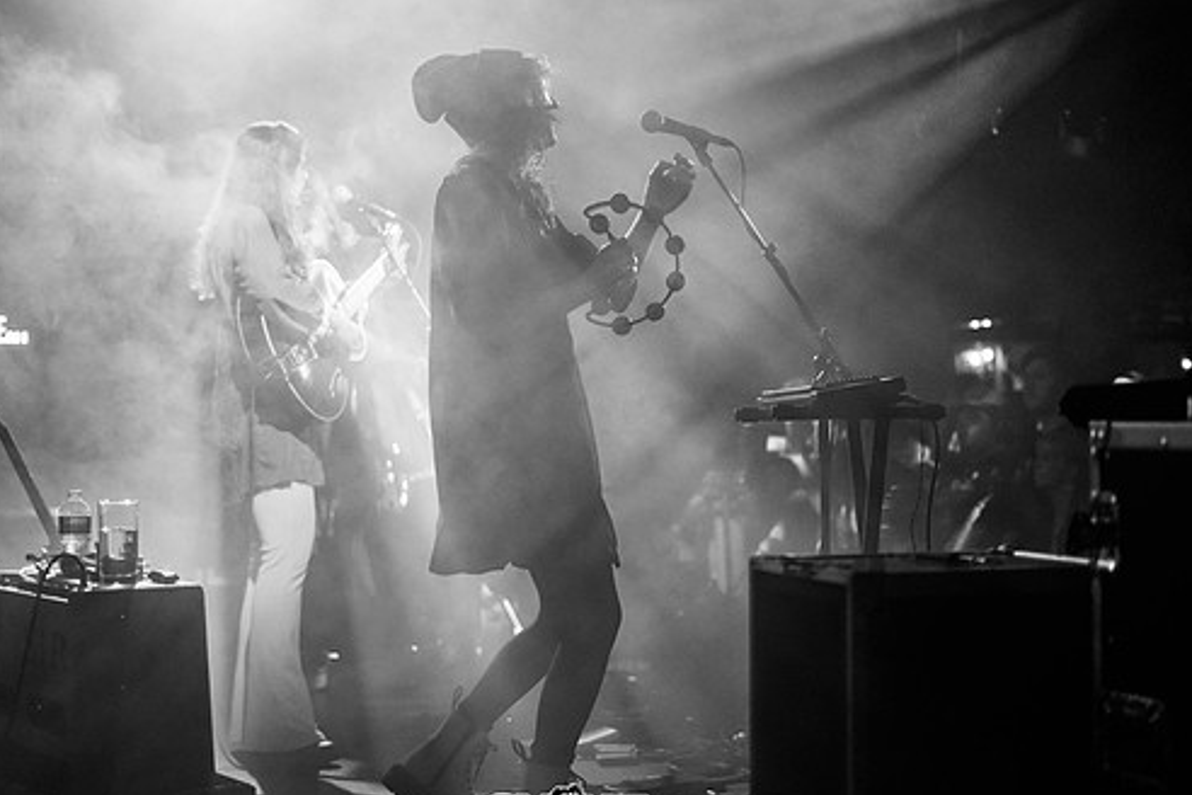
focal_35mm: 59
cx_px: 572
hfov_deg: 33.9
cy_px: 425
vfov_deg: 23.0
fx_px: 1953
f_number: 1.8
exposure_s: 1/250
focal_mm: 50
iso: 640
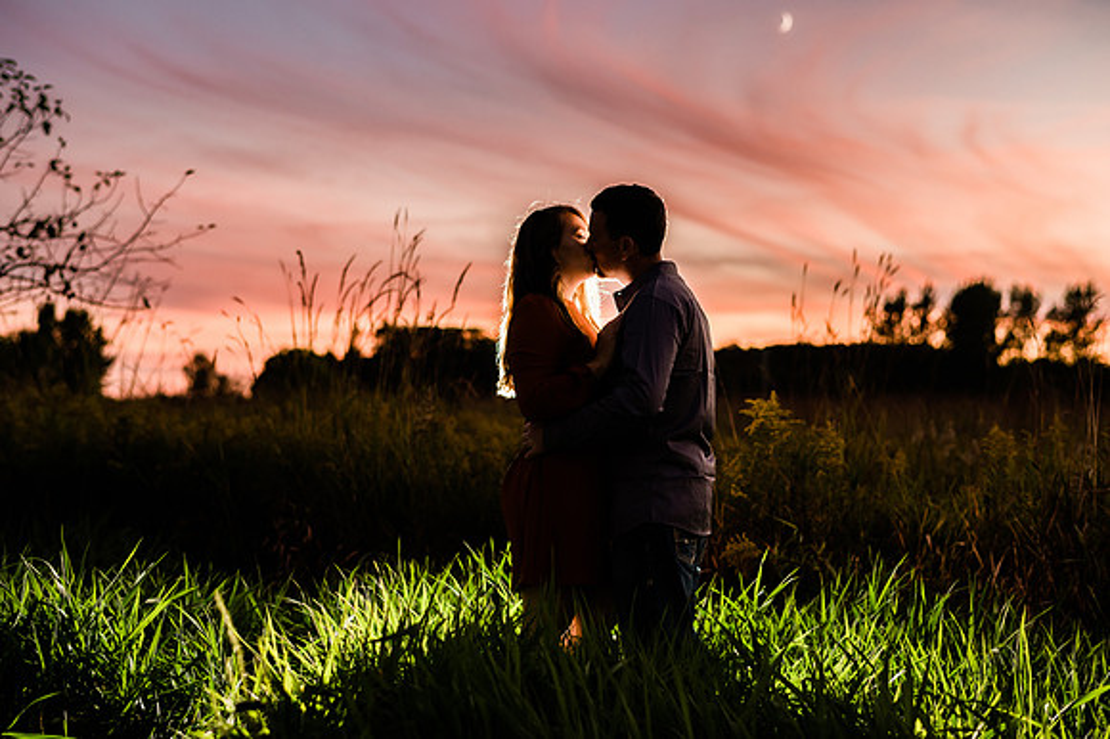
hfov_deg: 34.5
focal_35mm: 58
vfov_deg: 23.4
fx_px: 1787
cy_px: 370
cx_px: 555
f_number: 2.5
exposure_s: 1/200
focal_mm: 58
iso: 400
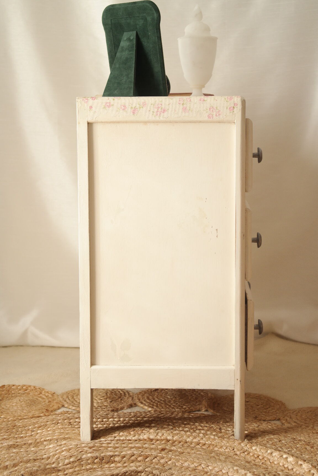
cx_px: 159
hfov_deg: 19.7
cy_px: 238
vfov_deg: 29.2
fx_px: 914
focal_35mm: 69
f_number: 5.6
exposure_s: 1/30
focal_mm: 45
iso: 400
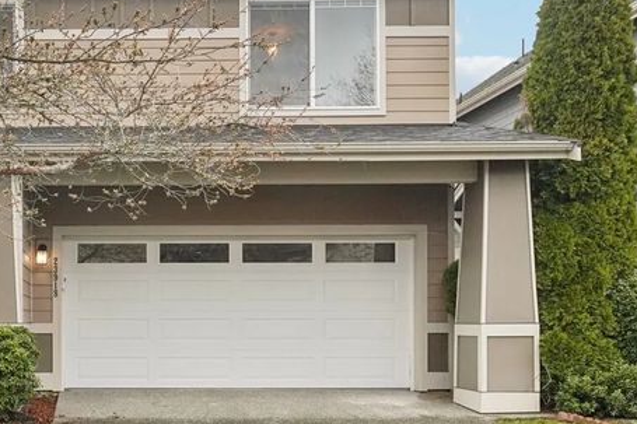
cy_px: 141
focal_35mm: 36
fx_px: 637
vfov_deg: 36.5
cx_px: 80
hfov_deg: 48.3
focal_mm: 16
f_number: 8
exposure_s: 1/200
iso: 1600
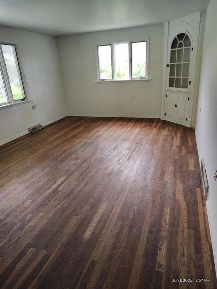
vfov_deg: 71.5
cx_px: 108
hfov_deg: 56.9
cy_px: 144
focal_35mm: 24
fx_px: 200
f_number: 1.8
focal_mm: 5.56
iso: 288
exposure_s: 1/60
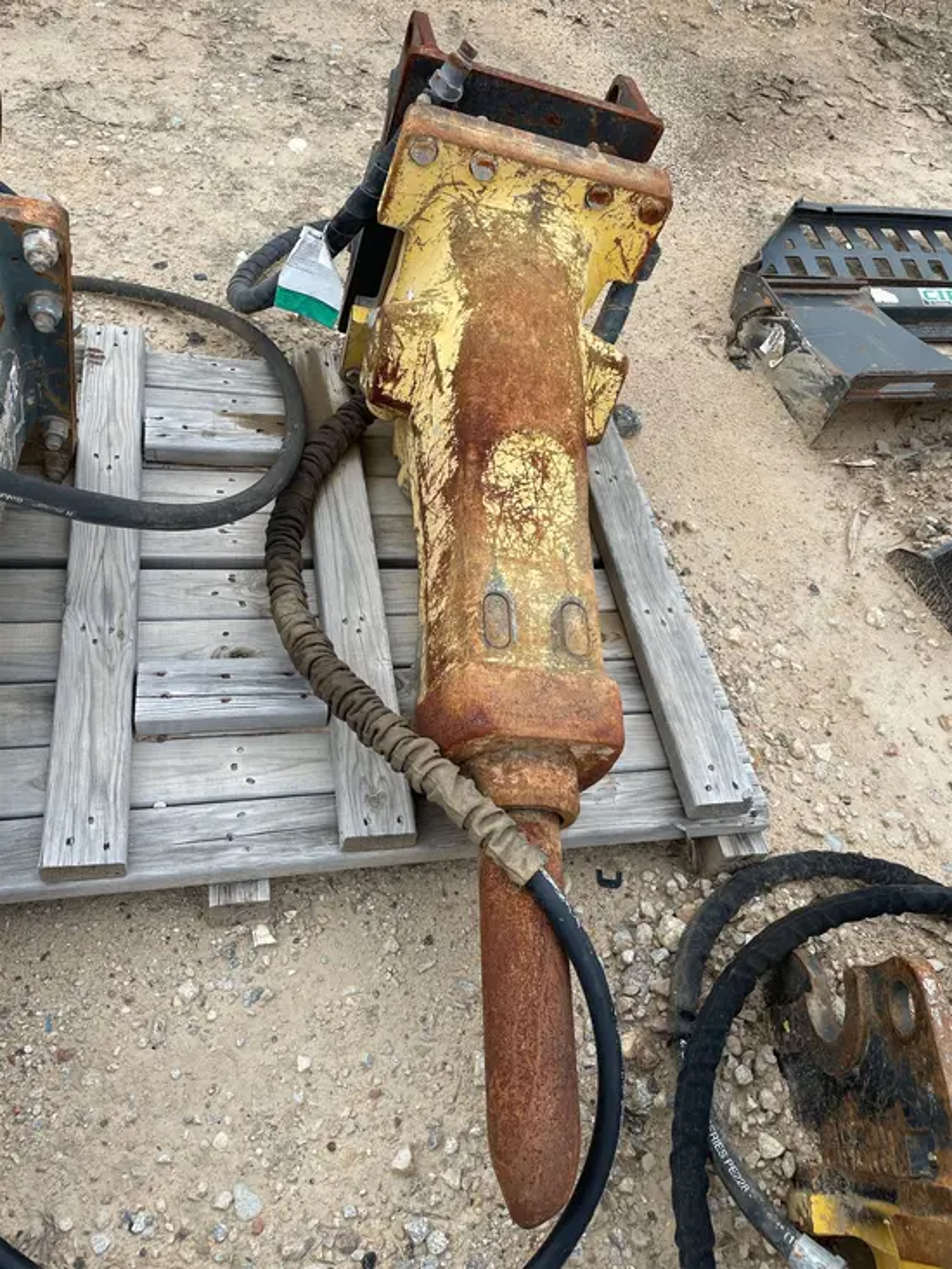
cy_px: 634
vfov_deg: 67.3
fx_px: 953
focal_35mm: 26
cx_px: 476
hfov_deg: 53.1
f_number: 1.6
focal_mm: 4.2
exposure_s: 1/487
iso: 32
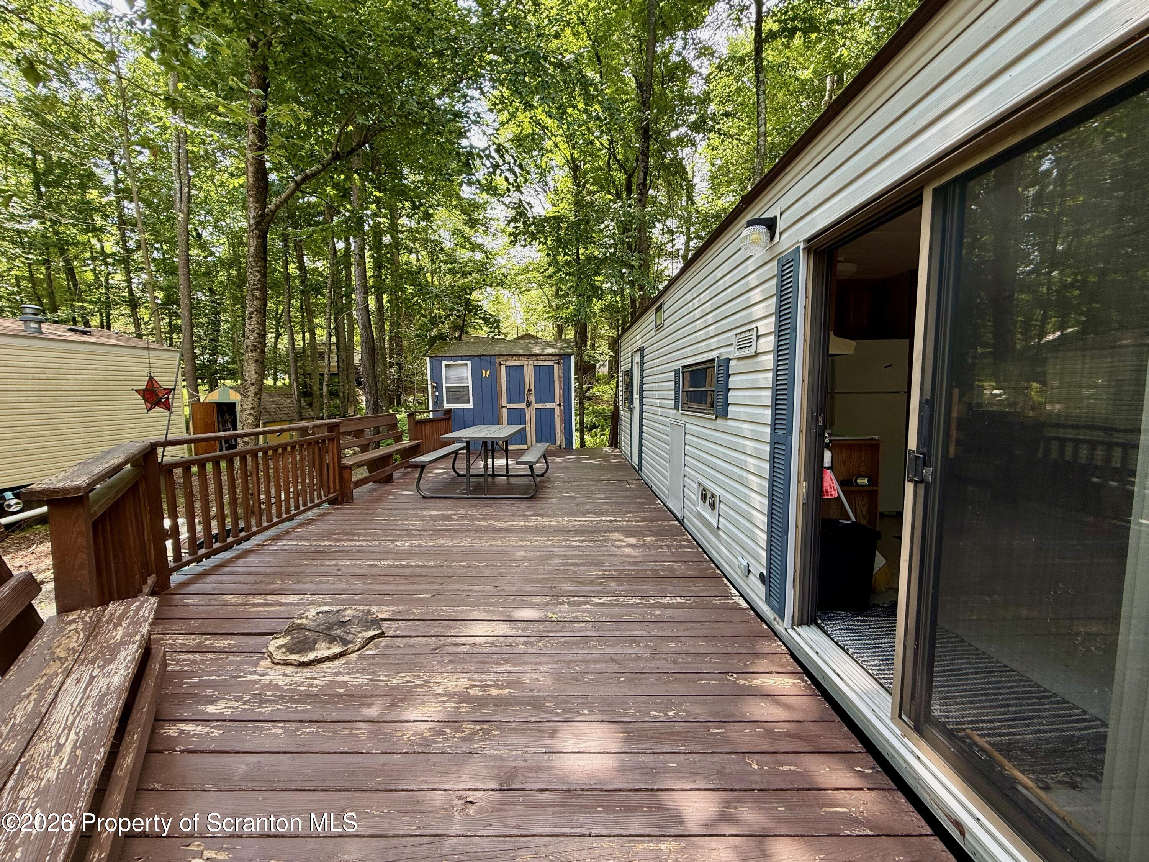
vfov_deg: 85.7
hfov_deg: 102.1
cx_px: 574
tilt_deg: -5.0
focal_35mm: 14
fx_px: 465
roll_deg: +0.1
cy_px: 431
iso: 64
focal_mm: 2.22
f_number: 2.2
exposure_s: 1/158
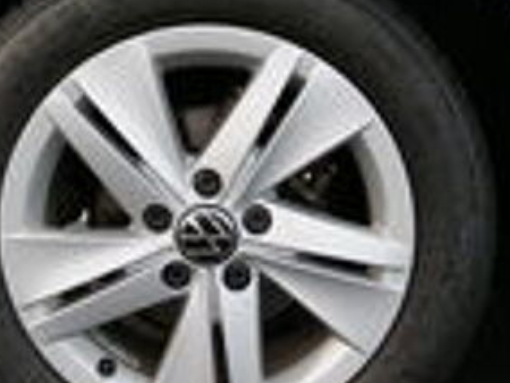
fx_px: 796
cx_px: 246
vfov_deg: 27.0
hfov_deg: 35.5
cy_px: 200
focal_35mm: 54
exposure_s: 1/60
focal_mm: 16
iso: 1600
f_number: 3
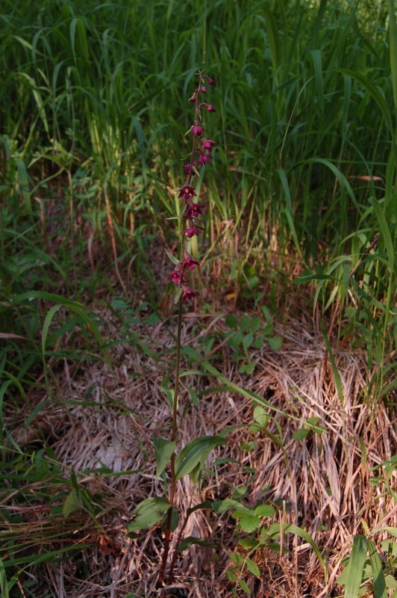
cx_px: 198
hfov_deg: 29.8
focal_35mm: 45
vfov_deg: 43.6
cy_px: 299
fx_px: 746
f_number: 8
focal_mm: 30
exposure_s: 1/40
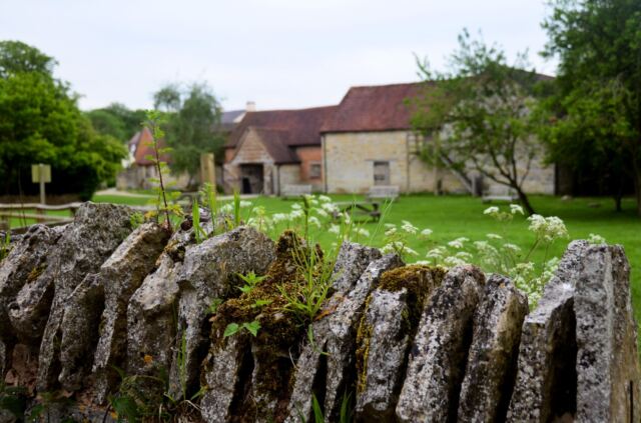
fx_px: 719
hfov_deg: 48.0
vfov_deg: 32.8
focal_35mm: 40
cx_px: 320
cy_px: 212
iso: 800
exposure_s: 1/1250
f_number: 4
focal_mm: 27
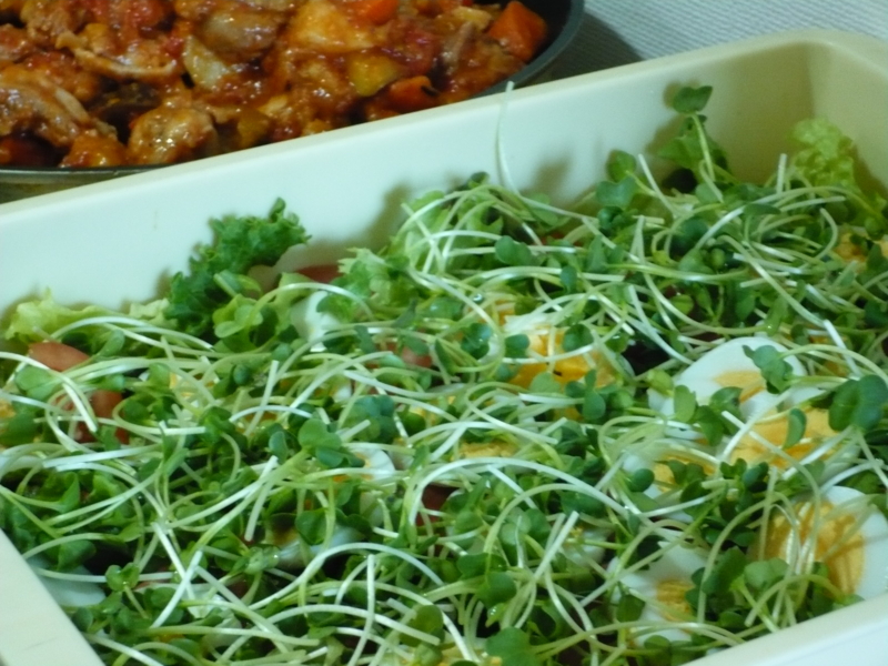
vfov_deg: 14.4
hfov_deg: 19.1
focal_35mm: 103
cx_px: 444
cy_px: 333
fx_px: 2642
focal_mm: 17
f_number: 4.9
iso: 400
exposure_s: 1/8
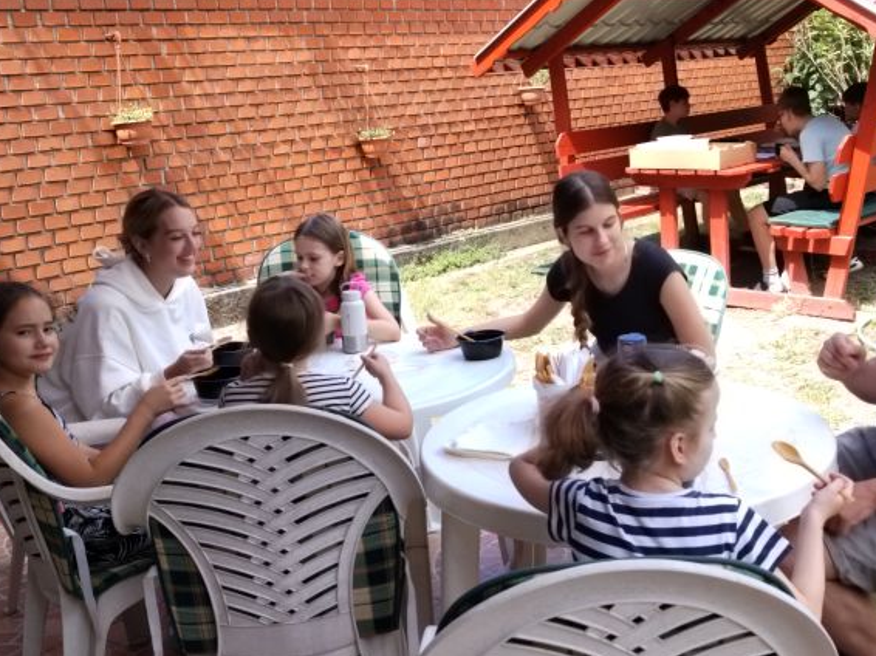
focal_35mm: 41
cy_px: 309
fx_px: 1037
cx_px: 573
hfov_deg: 45.2
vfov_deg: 35.1
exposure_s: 1/900
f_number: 1.75
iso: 715
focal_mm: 5.25
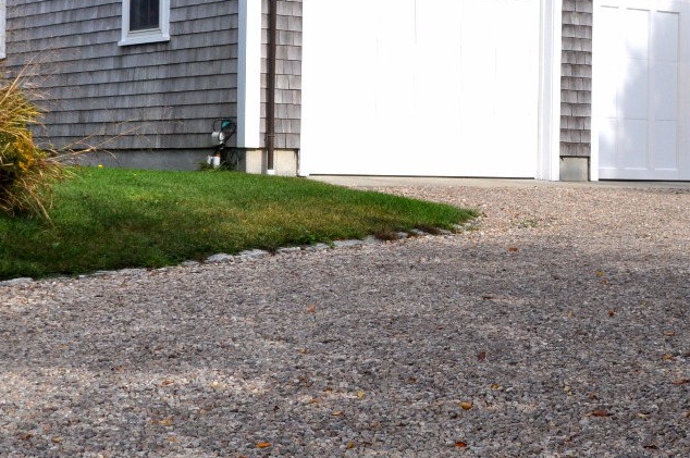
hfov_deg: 20.4
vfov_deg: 13.6
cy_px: 157
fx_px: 1914
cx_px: 460
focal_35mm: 100
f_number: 11
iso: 200
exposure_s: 1/500
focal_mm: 26
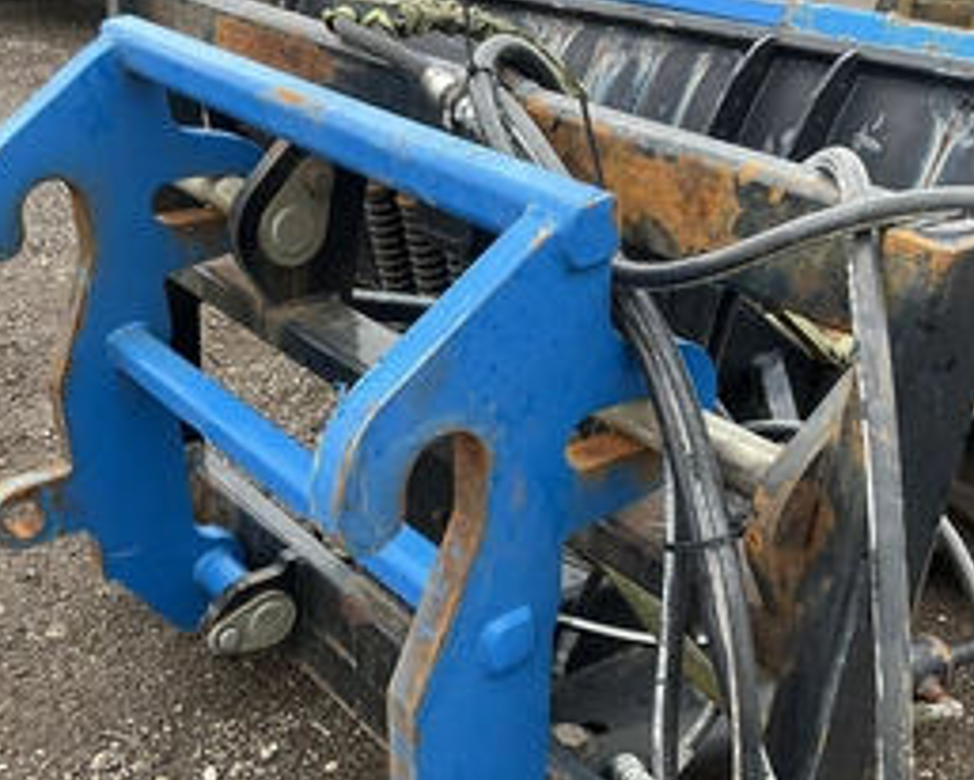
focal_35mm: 44
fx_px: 1269
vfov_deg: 34.0
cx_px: 406
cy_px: 504
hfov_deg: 41.8
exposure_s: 1/122
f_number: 1.8
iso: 32
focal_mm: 3
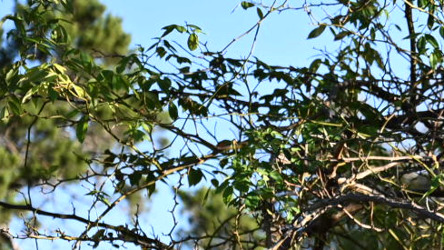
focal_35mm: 250
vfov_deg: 4.7
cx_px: 1074
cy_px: 647
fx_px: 2943
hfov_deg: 8.0
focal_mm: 36
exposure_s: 1/640
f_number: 2.8
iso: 100
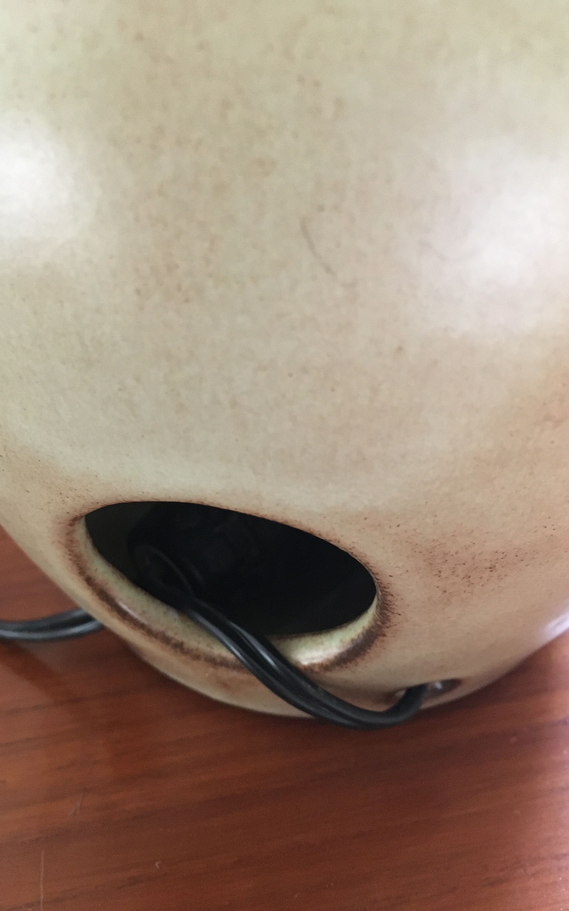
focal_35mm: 31
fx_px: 769
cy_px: 452
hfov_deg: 40.6
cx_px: 258
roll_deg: +2.2
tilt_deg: -31.7
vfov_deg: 61.2
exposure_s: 1/17
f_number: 2.2
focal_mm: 4.15
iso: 250
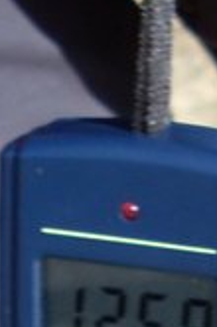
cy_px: 487
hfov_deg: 7.2
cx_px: 150
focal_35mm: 191
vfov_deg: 10.4
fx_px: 1734
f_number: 7.7
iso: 80
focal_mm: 6.3
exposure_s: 1/125
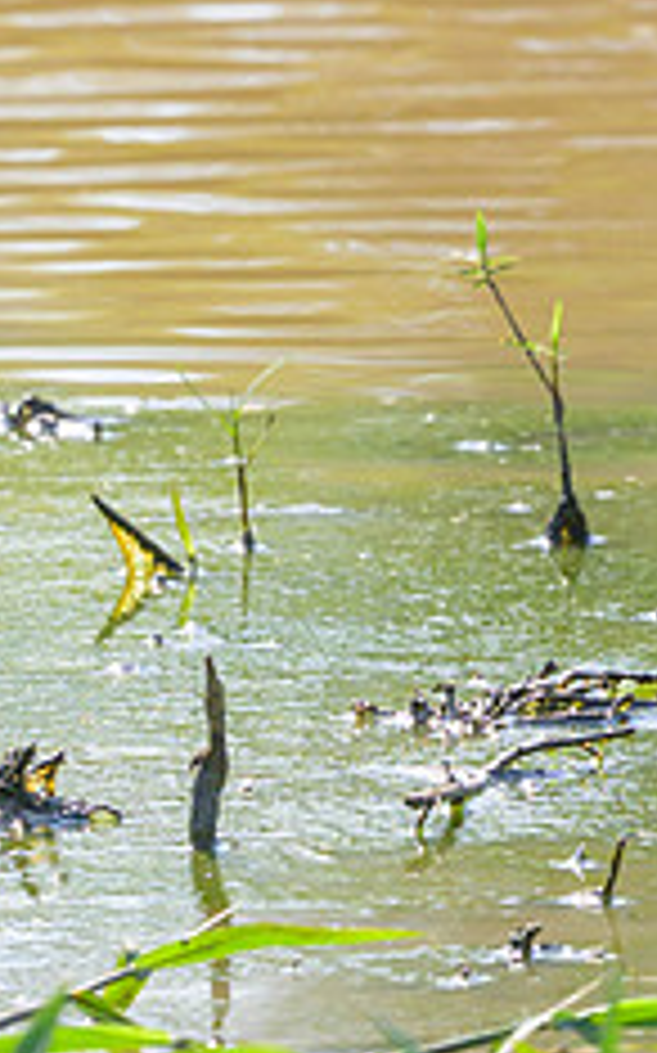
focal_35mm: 2111
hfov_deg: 0.6
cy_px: 536
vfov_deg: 1.0
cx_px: -626
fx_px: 60552
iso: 280
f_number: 5.6
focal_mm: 400
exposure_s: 1/1600
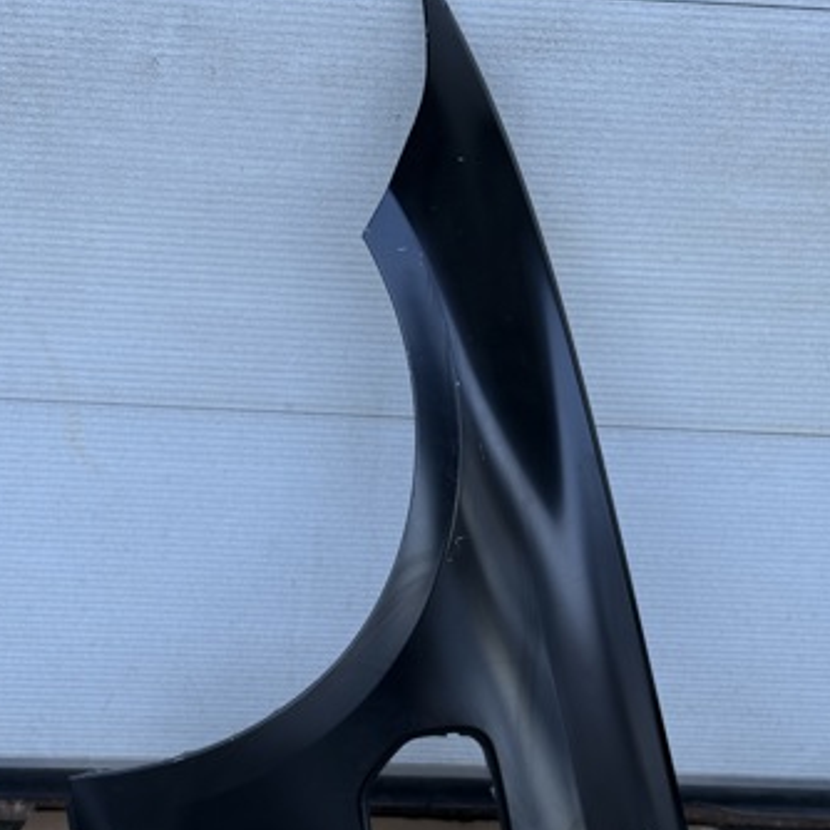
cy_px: 524
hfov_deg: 28.2
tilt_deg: -23.3
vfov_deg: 28.0
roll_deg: -4.1
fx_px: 1655
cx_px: 411
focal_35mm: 61
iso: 64
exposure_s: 1/762
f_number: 1.78
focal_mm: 6.76
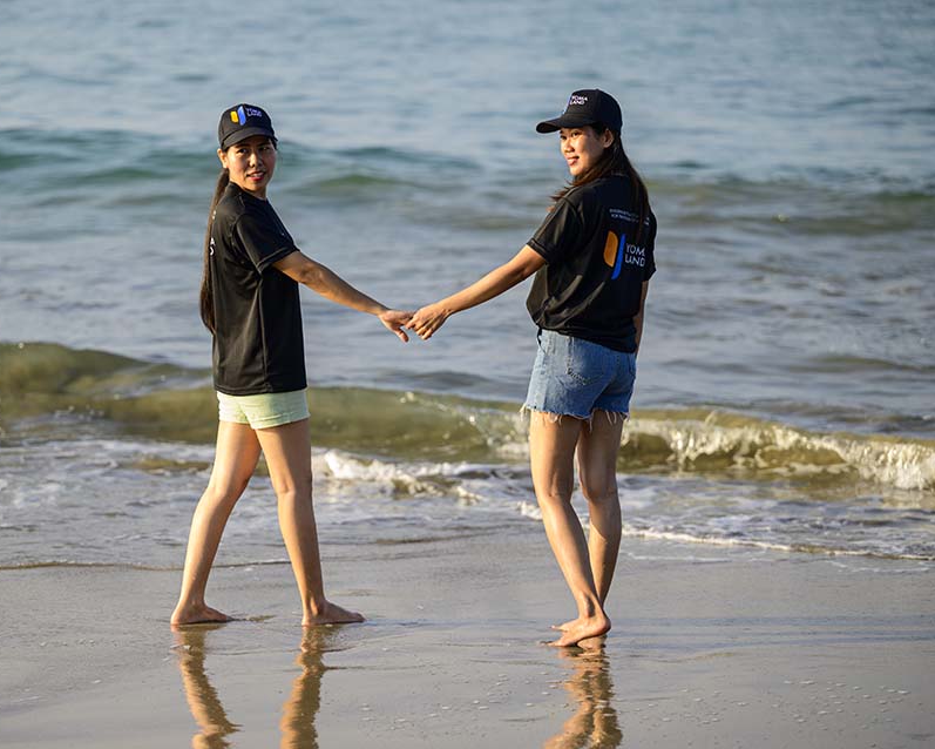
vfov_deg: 11.9
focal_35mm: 130
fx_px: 3598
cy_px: 374
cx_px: 377
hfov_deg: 14.8
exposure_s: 1/400
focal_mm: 115
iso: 64
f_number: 2.8
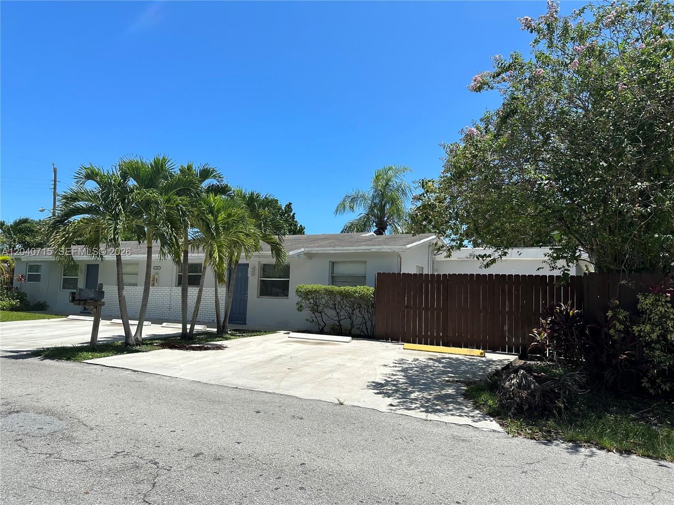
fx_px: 467
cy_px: 252
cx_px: 337
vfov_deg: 56.8
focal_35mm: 24
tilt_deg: +4.0
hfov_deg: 71.6
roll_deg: -0.9
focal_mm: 6.86
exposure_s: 1/5263
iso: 80
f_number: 1.78
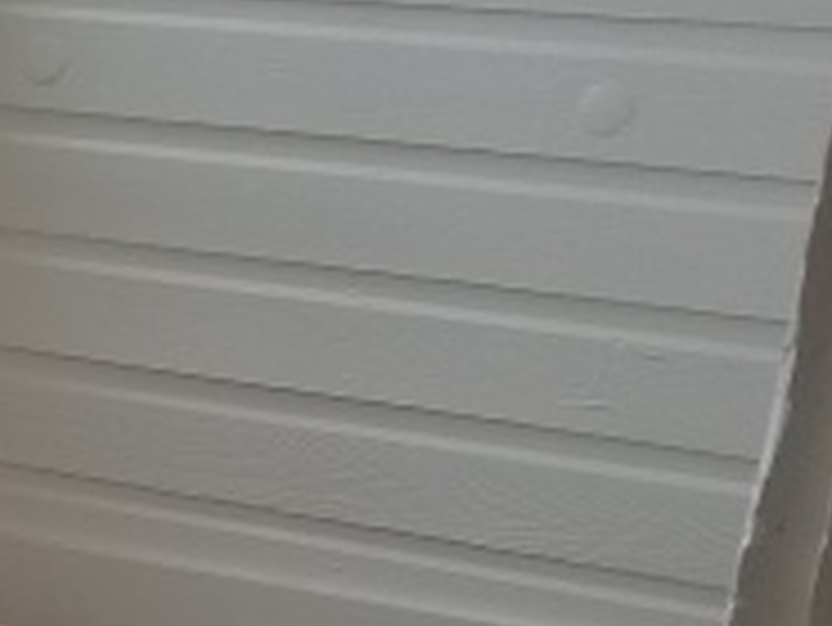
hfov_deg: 19.1
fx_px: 2165
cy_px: 558
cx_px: -414
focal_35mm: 90
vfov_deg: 16.2
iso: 80
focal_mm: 4.2
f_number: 1.7
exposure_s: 1/60
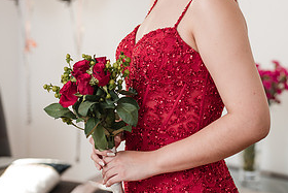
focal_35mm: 122
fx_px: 976
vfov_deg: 11.2
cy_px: 38
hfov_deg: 16.8
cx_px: 150
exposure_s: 1/250
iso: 1000
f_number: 3.2
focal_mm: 76
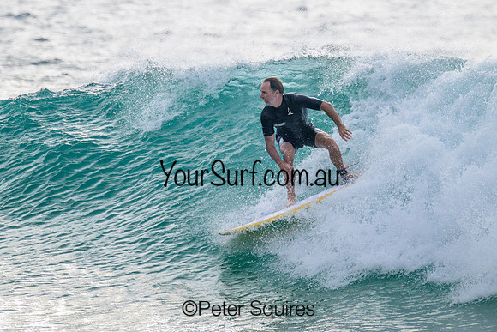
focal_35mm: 1006
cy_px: 145
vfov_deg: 1.4
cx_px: 279
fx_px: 13885
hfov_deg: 2.1
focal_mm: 800
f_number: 11
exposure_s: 1/2000
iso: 800
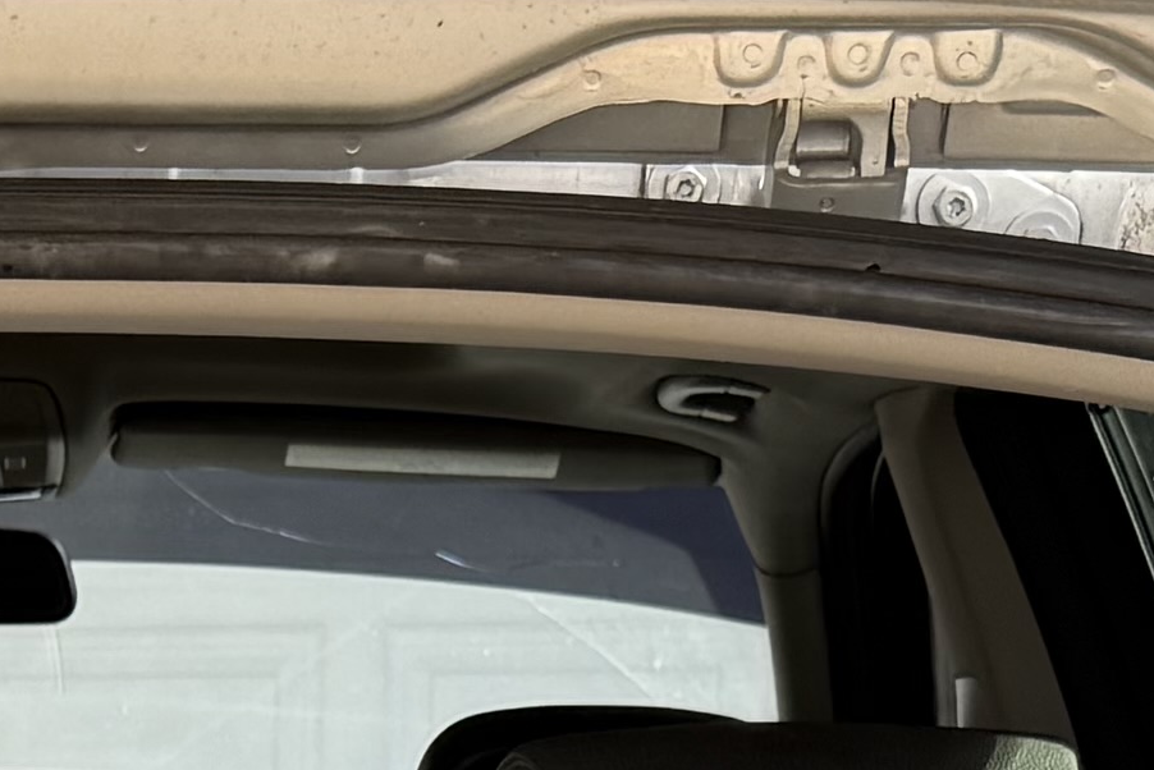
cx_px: -78
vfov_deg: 7.9
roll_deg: -0.4
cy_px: 1998
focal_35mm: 158
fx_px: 5066
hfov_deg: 12.8
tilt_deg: -8.6
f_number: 1.78
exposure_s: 1/438
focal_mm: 6.76
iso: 100
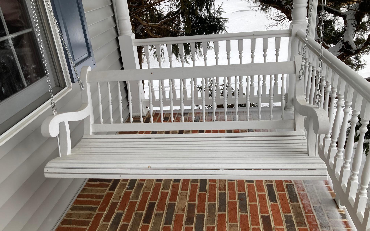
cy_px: 122
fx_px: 302
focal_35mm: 30
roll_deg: +5.0
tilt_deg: -26.2
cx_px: 186
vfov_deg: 41.8
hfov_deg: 62.9
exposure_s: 1/121
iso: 32
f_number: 1.8
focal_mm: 3.99
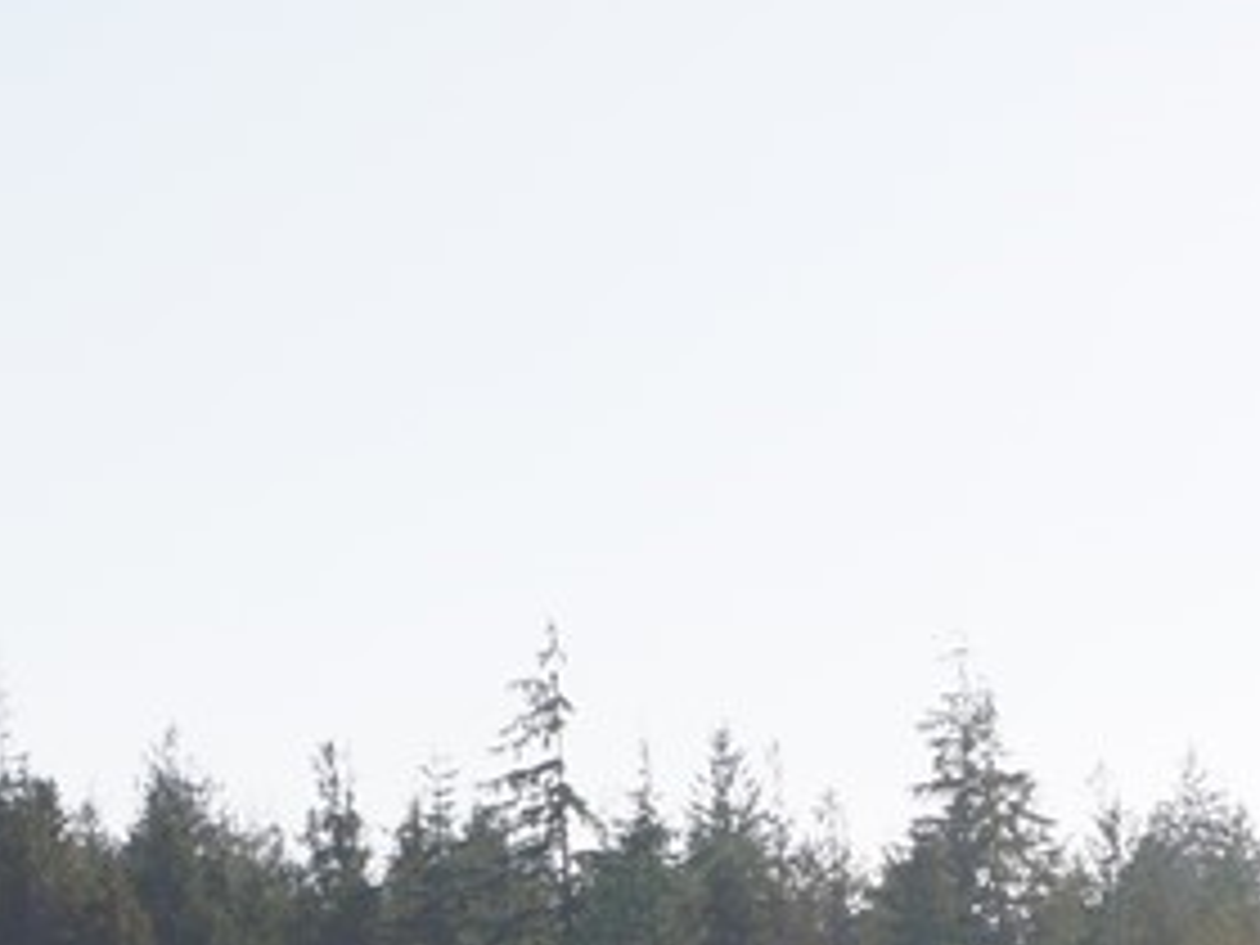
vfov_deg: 8.7
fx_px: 6115
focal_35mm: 168
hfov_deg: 11.8
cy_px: 1316
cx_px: 785
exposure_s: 1/100
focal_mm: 30
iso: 100
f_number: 14
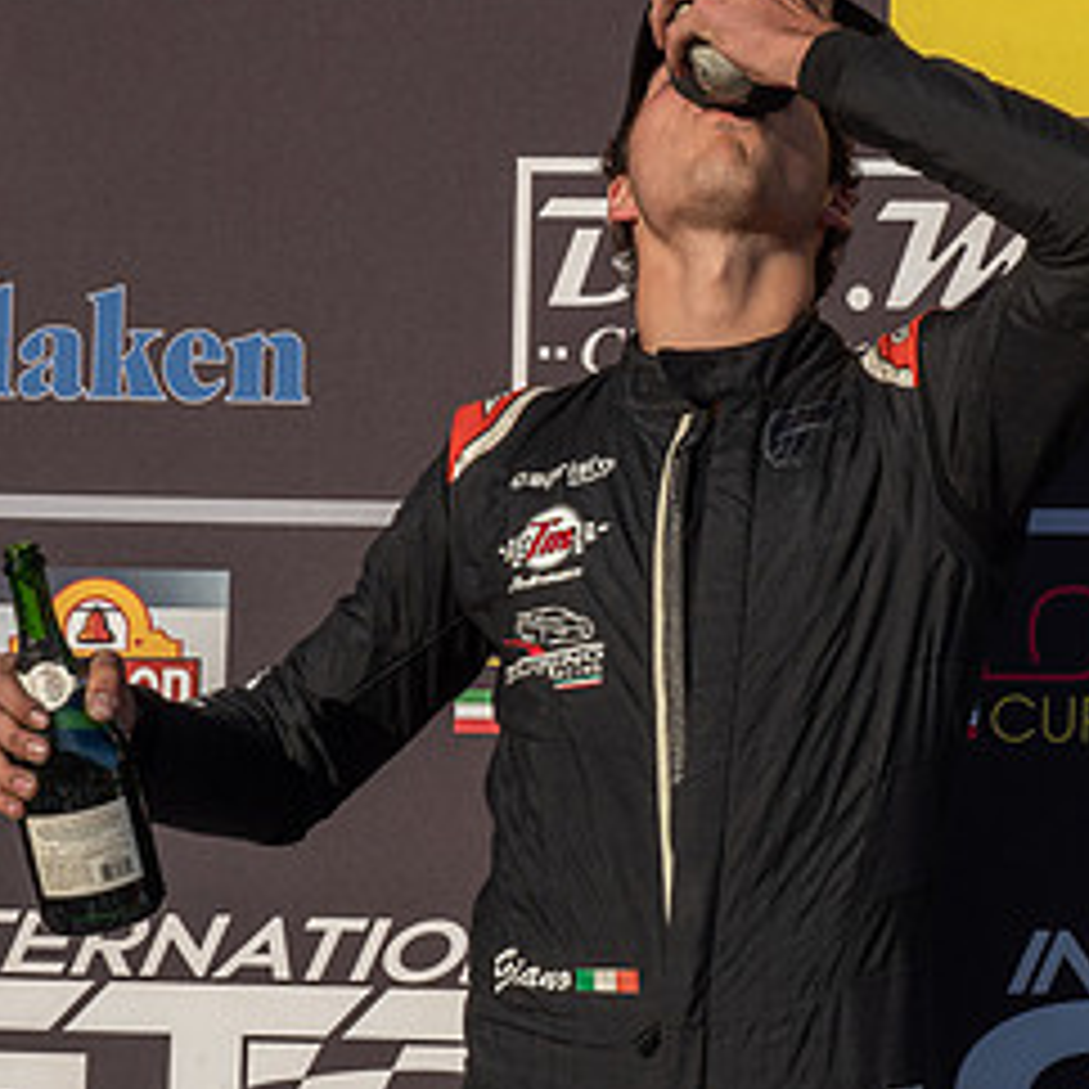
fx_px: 7047
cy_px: 520
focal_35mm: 198
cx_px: 728
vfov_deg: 8.8
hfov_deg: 8.8
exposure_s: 1/160
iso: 200
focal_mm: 44
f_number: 13
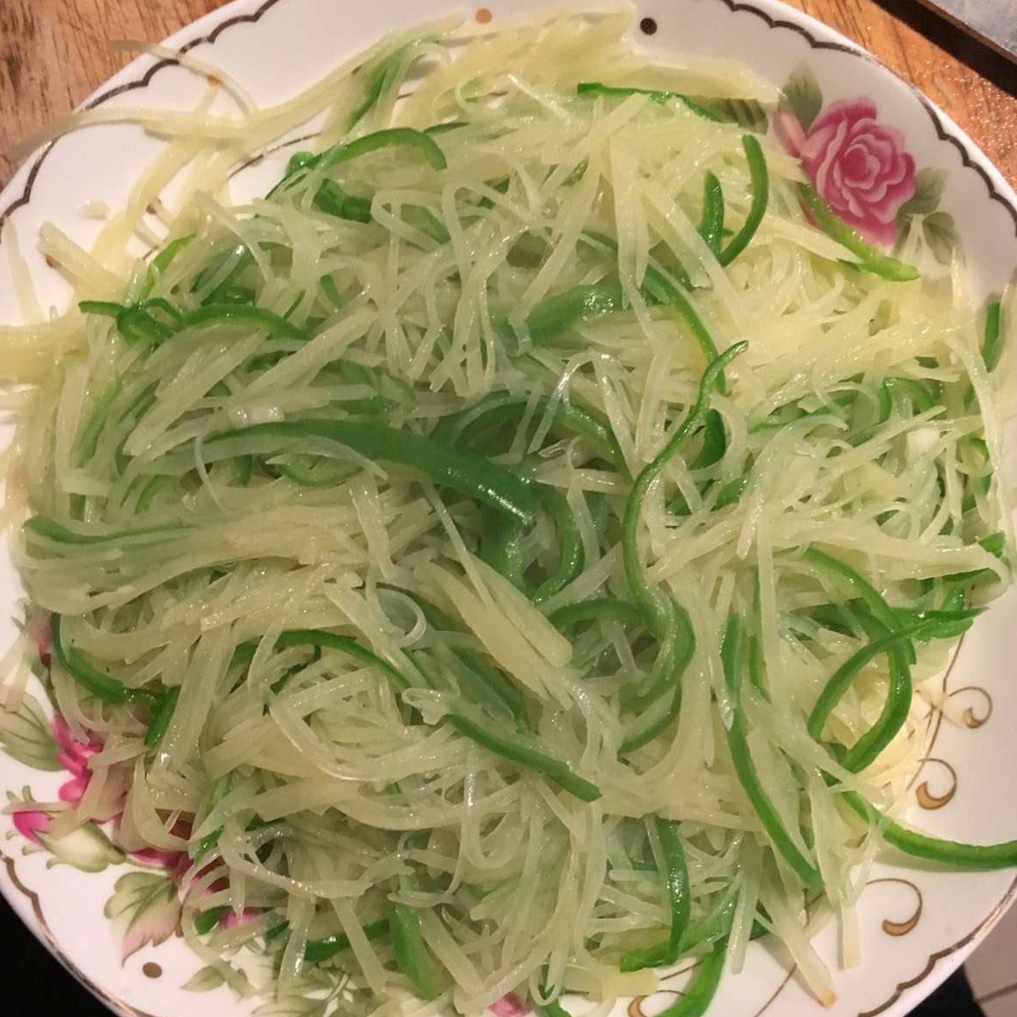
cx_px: 517
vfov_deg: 47.1
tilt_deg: -80.3
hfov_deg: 47.2
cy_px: 568
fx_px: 1163
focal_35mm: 35
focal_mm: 4.15
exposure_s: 1/20
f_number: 2.2
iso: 200
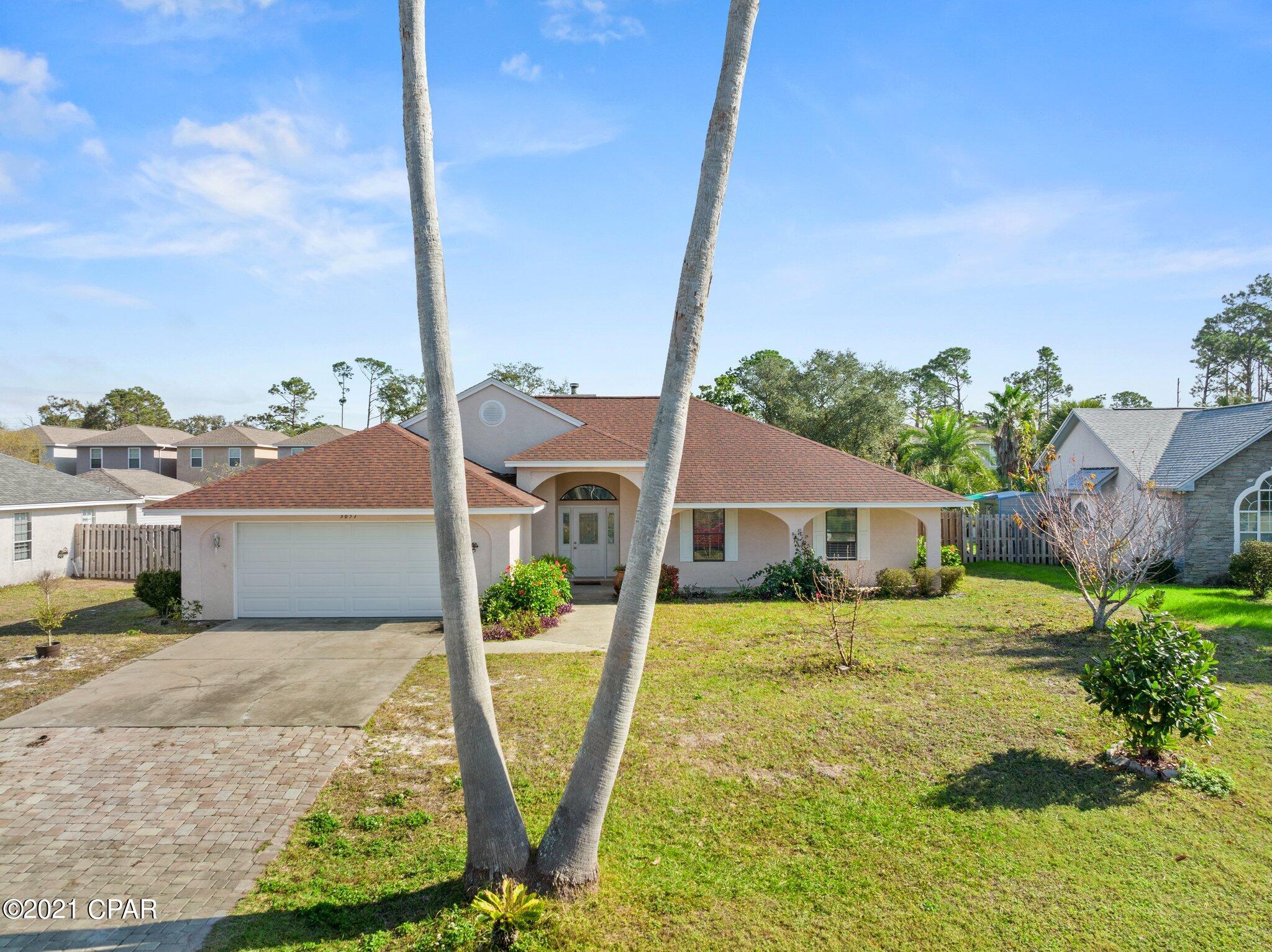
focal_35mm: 24
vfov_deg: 56.8
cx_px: 636
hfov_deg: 71.6
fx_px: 881
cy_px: 476
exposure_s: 1/400
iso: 100
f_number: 4.5
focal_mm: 12.29
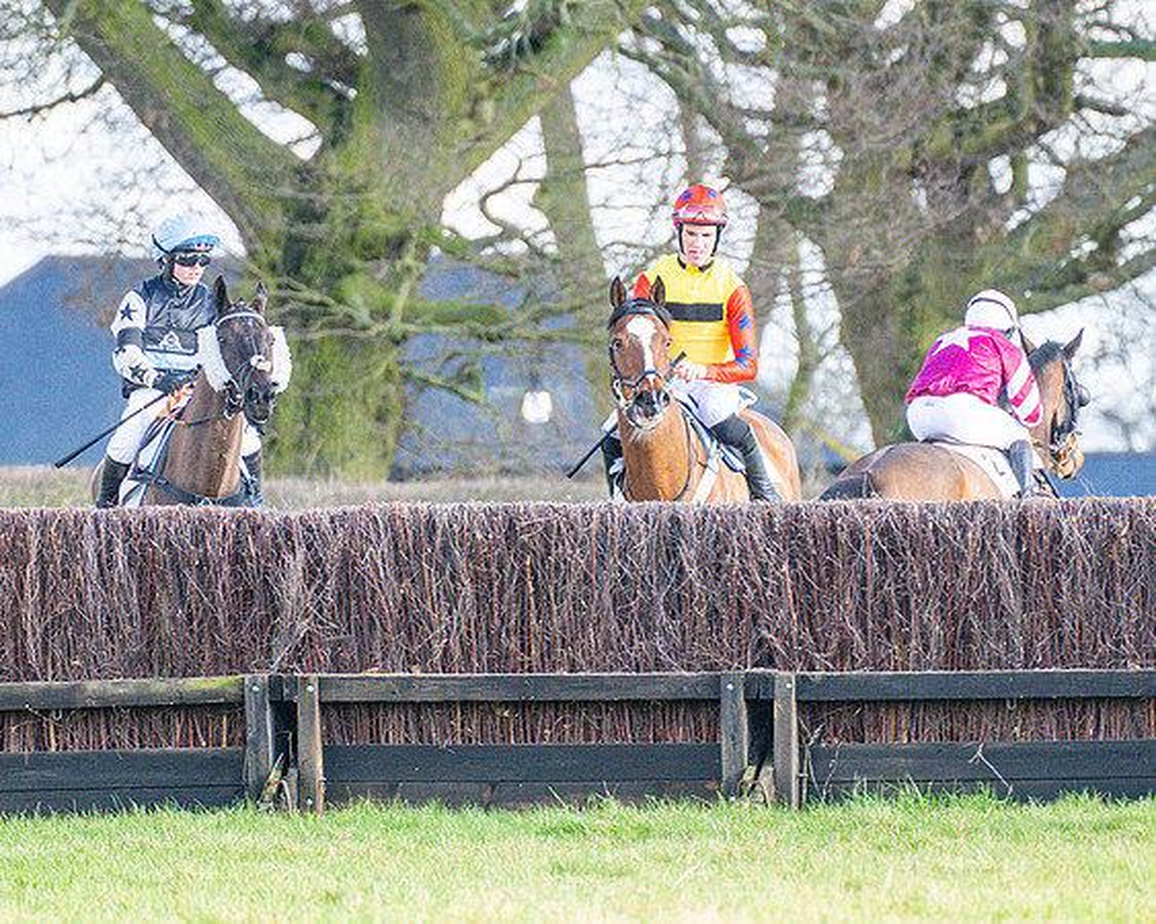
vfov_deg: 2.3
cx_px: 786
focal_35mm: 672
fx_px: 22995
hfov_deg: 2.9
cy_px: 507
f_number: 4
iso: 800
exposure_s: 1/1600
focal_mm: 280
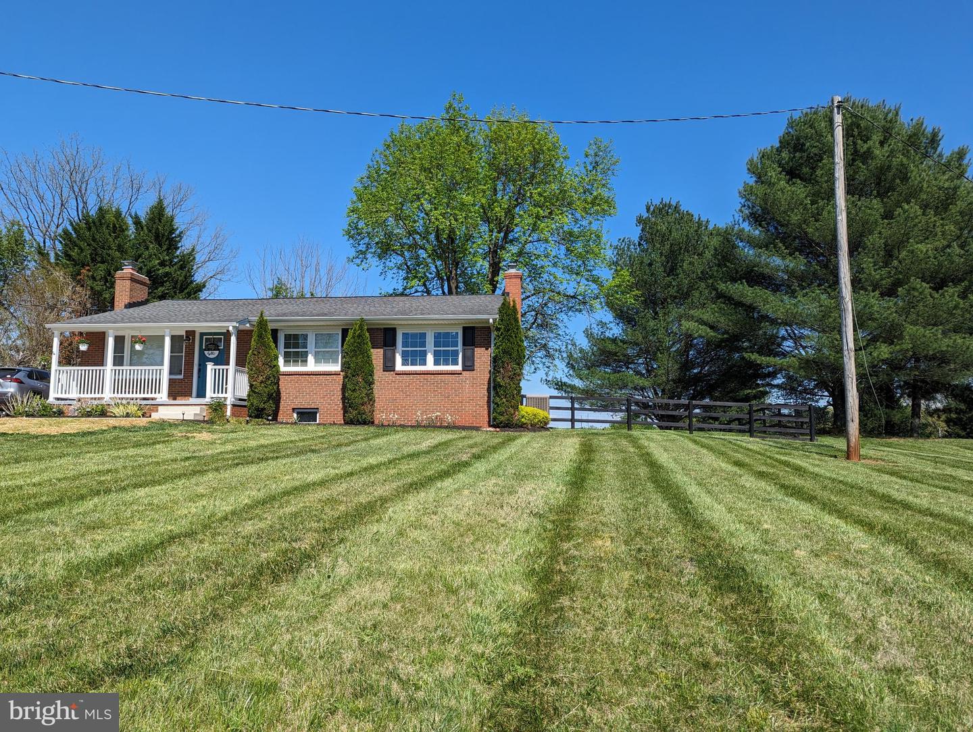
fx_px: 676
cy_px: 366
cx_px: 486
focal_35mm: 24
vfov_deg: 56.9
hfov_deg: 71.5
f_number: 1.85
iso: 42
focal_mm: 6.81
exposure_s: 1/2058
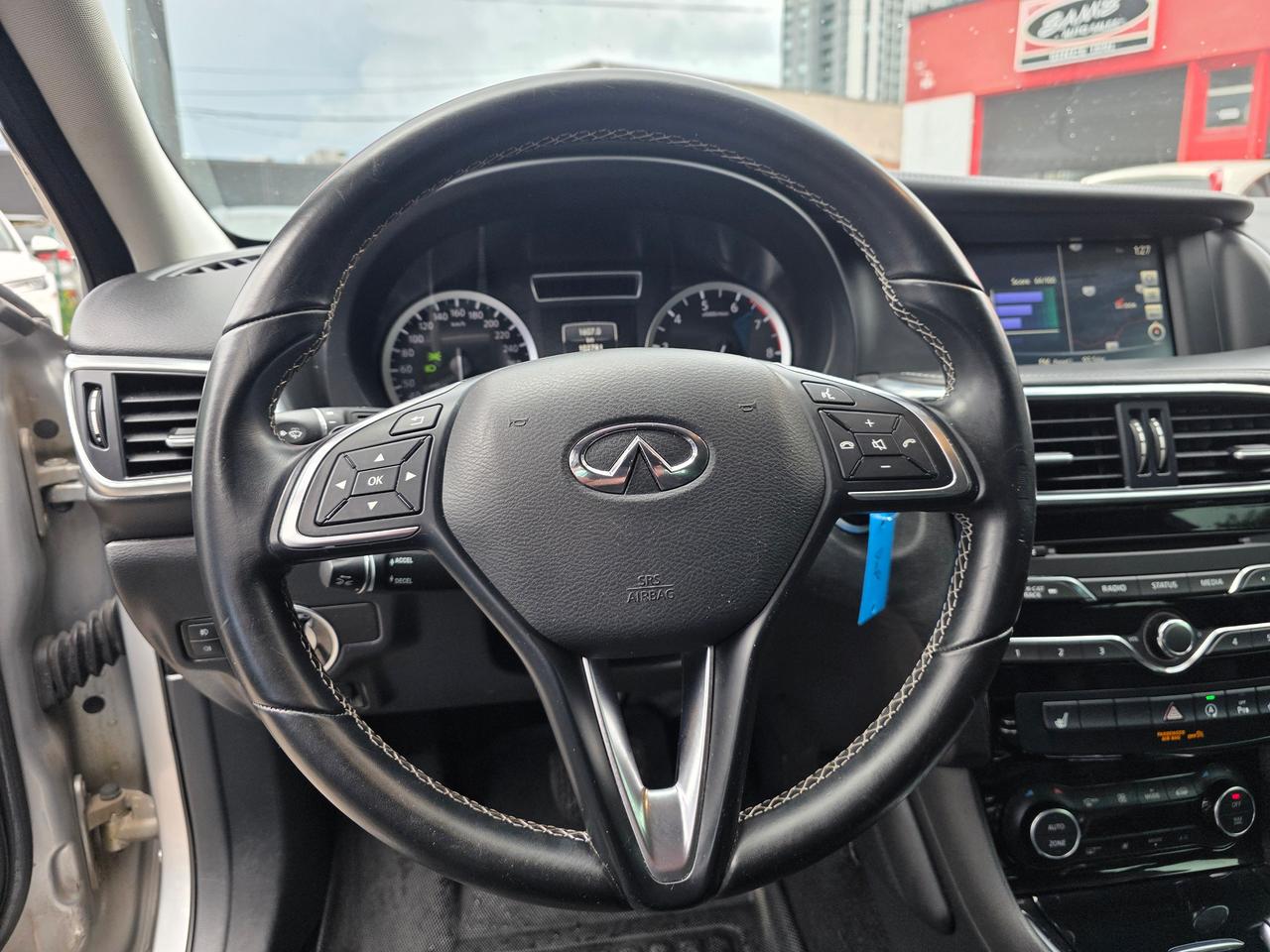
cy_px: 476
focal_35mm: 23
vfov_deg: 58.9
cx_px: 635
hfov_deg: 73.9
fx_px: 844
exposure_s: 1/180
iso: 50
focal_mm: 6.3
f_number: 1.7
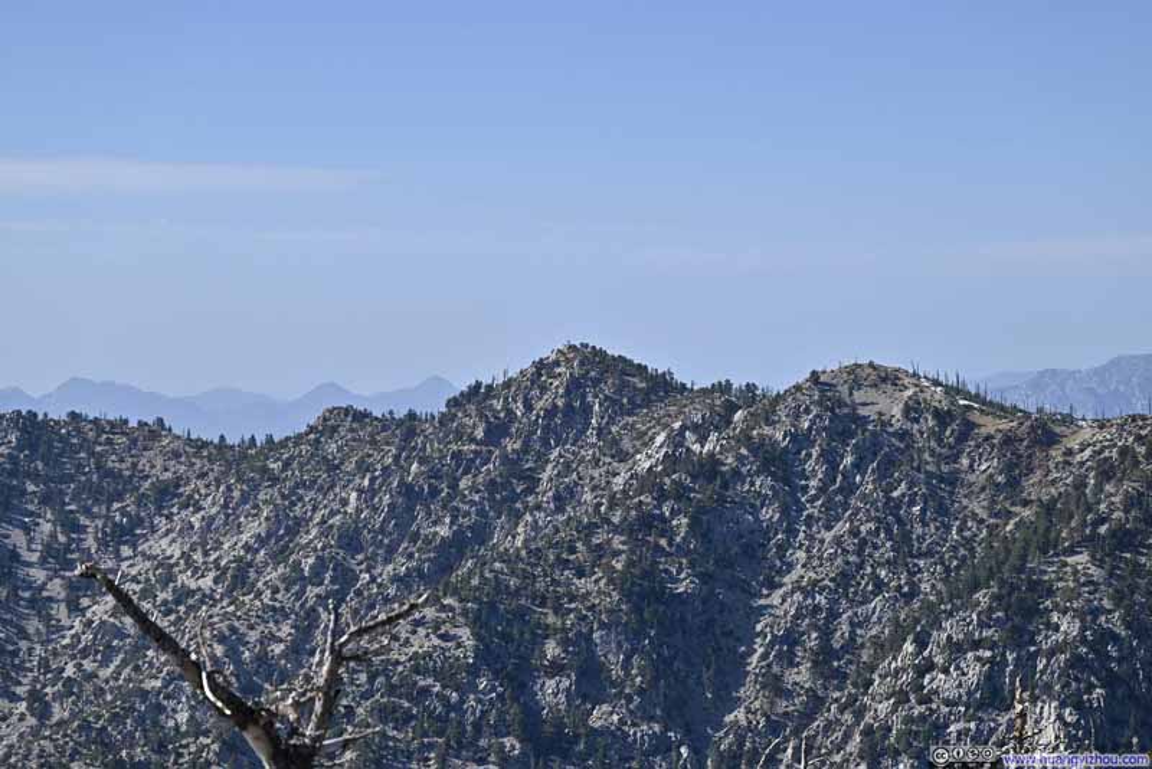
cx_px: 576
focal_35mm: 120
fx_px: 3841
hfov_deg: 17.1
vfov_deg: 11.4
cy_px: 384
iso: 100
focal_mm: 120
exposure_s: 1/1000
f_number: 6.3
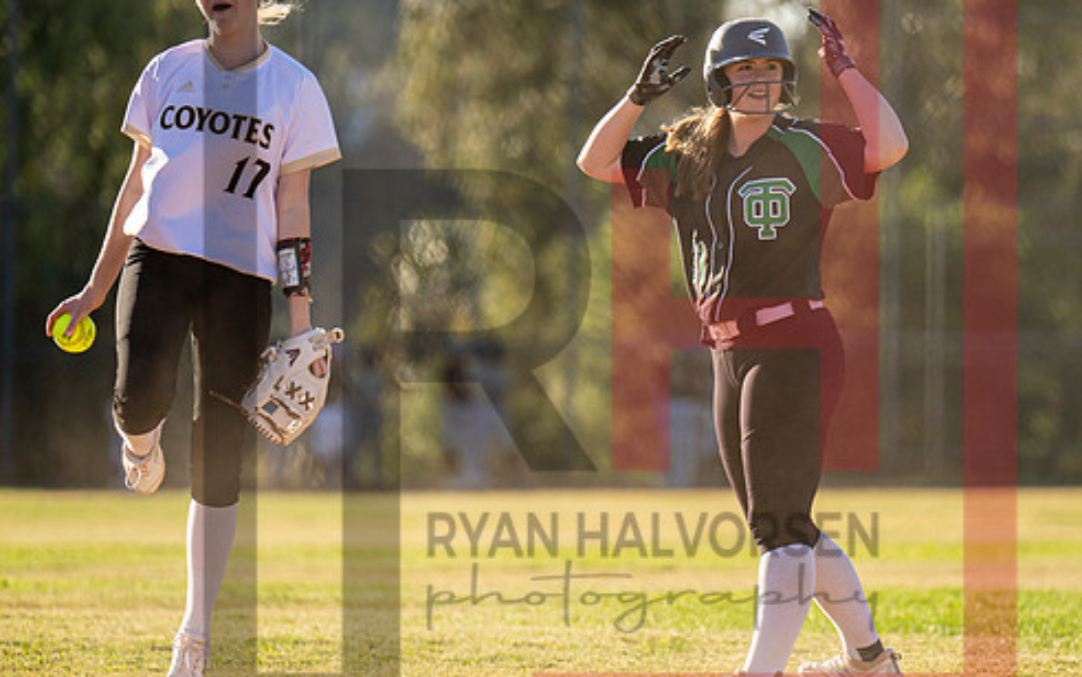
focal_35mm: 394
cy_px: 298
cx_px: 715
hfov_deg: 5.3
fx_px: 11624
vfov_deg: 3.3
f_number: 2.8
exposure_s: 1/2500
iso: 320
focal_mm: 188
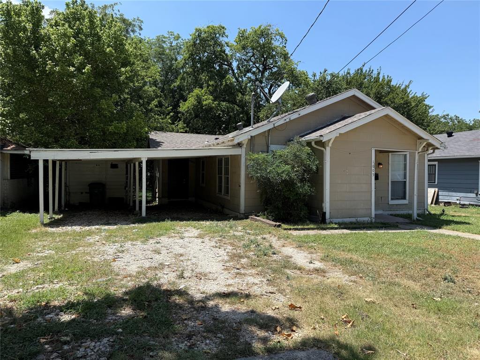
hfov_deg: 71.6
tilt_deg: -0.8
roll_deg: -0.9
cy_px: 180
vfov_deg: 56.8
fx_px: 333
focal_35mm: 24
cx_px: 240
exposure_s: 1/2801
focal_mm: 6.76
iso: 80
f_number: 1.78
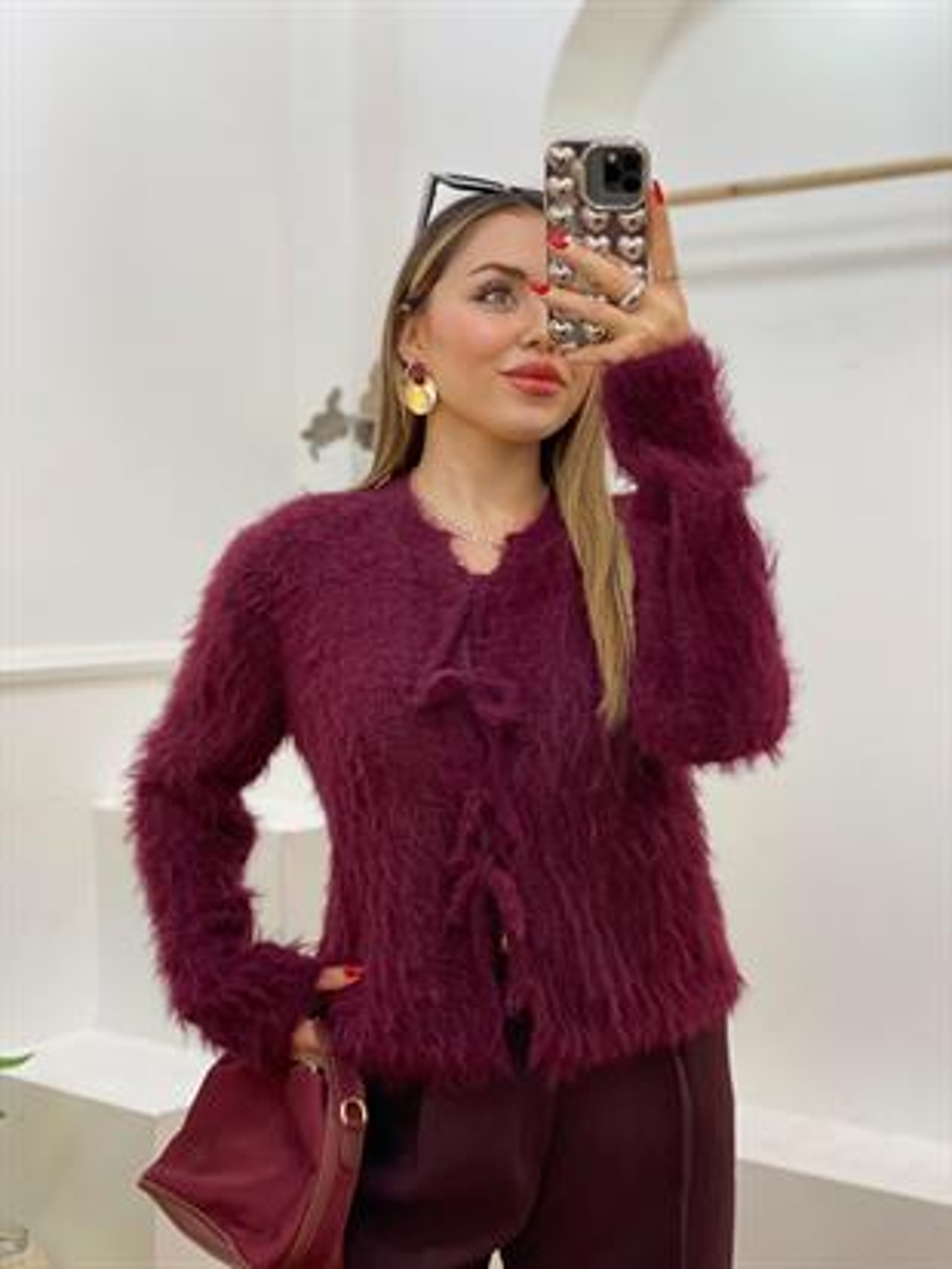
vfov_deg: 36.8
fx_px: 1906
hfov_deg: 28.0
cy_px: 634
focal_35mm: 52
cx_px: 476
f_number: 2
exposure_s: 1/100
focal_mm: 6
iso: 125
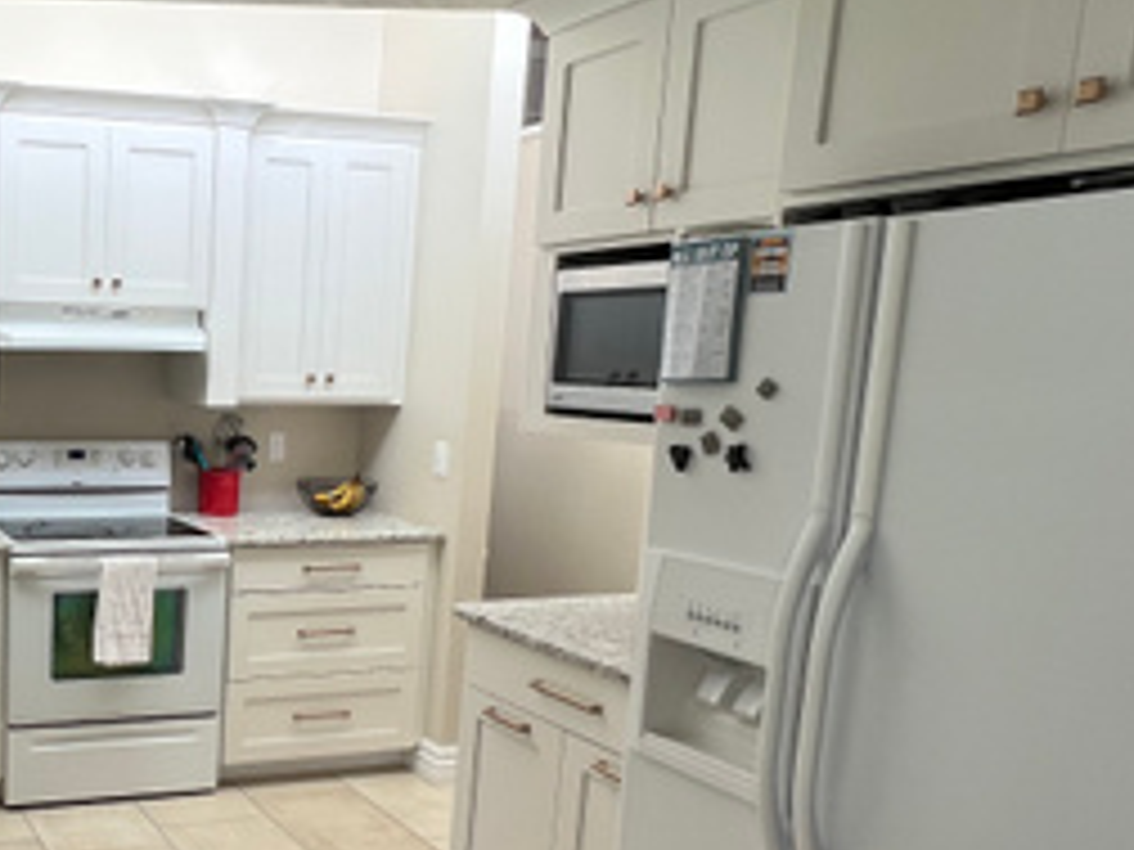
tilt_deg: -10.2
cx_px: 45
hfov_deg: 47.6
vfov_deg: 42.5
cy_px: 549
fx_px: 1081
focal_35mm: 33
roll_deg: -0.6
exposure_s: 1/145
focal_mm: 1.57
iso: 32
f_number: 1.8
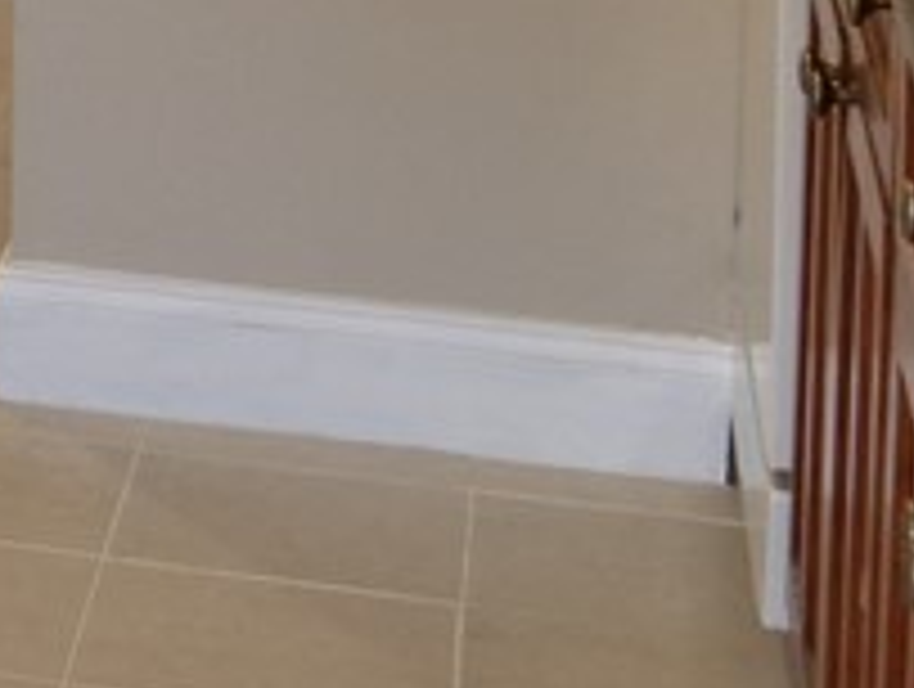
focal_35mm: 151
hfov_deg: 11.3
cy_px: -481
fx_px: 3994
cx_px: -1139
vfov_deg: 9.5
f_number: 3
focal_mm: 15
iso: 800
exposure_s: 1/60
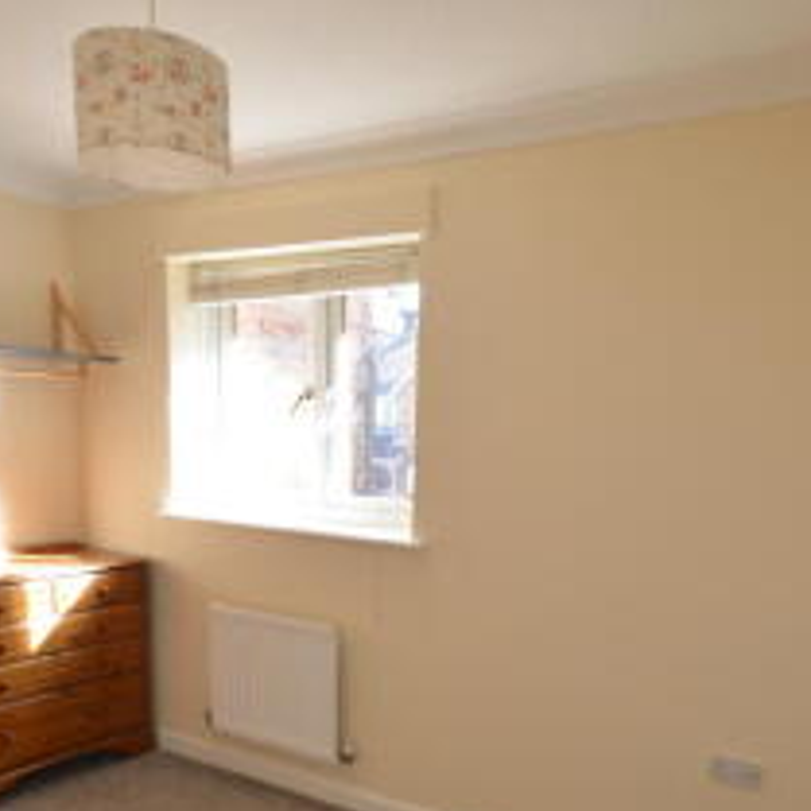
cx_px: 442
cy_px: 545
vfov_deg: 54.4
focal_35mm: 29
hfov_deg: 55.5
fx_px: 769
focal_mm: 10
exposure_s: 1/125
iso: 400
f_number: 3.5
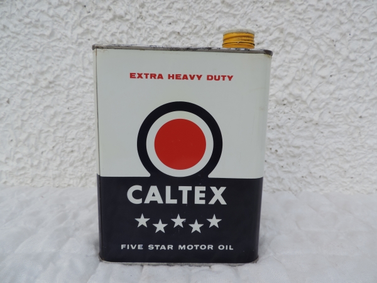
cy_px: 142
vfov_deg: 56.8
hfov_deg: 71.6
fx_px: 261
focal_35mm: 24
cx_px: 188
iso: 80
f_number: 3
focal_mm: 4.3
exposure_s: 1/200
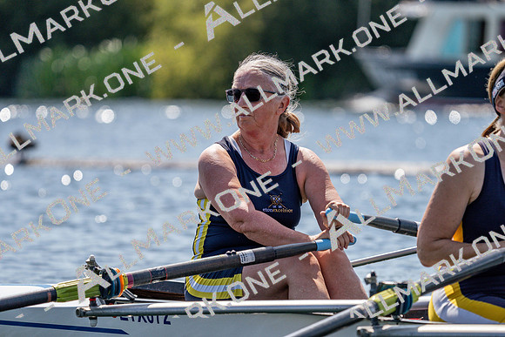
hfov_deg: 6.3
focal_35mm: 329
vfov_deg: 4.2
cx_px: 252
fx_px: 4616
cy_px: 168
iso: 320
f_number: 6.3
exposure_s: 1/2000
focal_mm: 329
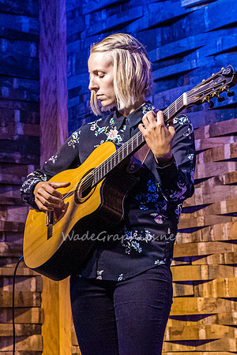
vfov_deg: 17.1
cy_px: 153
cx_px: 105
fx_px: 1181
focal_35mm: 120
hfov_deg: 11.5
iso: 10000
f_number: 5.6
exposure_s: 1/250
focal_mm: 70
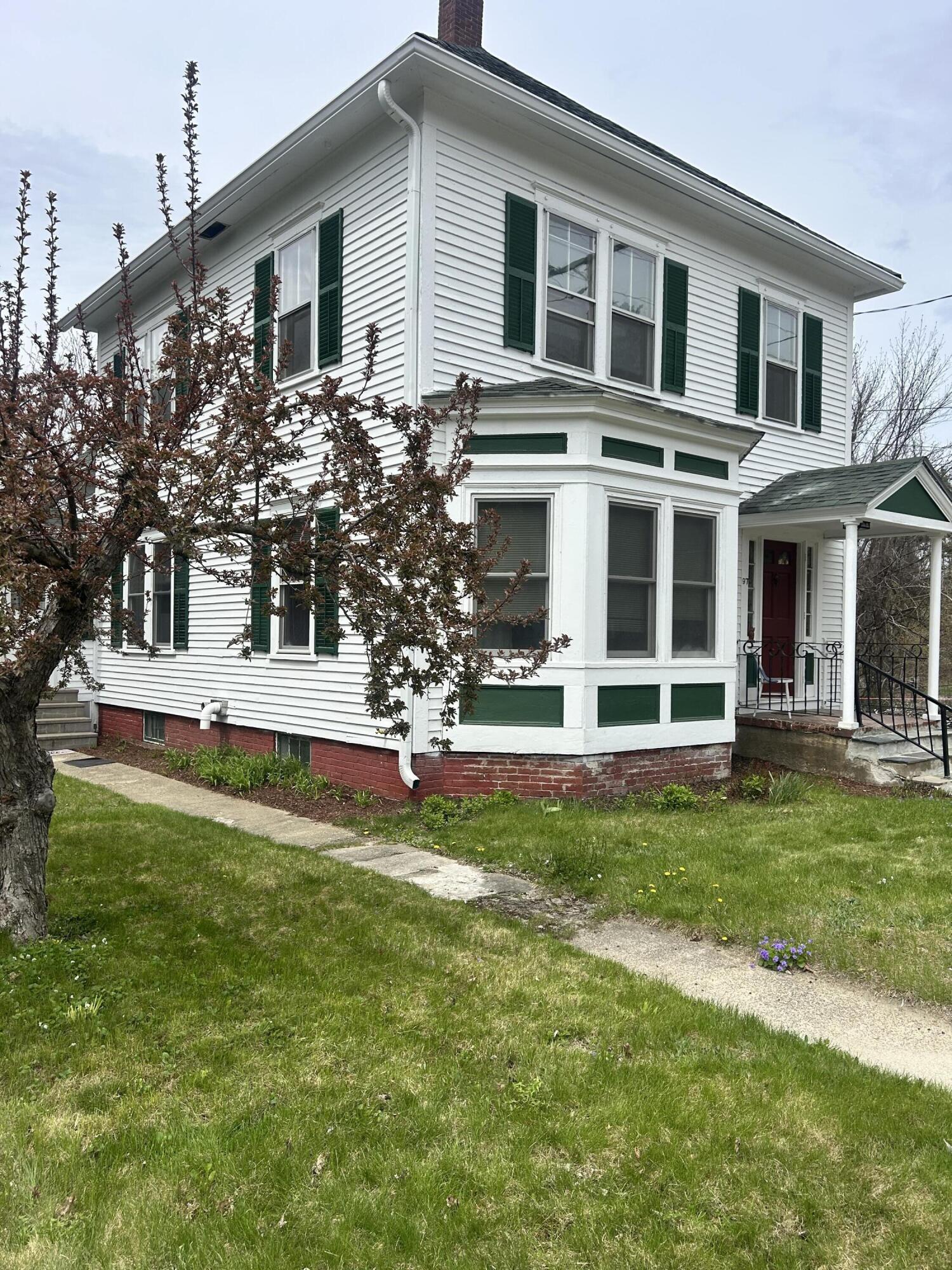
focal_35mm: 26
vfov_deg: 67.3
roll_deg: -1.9
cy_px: 635
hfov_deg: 53.1
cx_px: 476
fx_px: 953
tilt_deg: +0.1
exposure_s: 1/3831
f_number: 1.5
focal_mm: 5.7
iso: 50
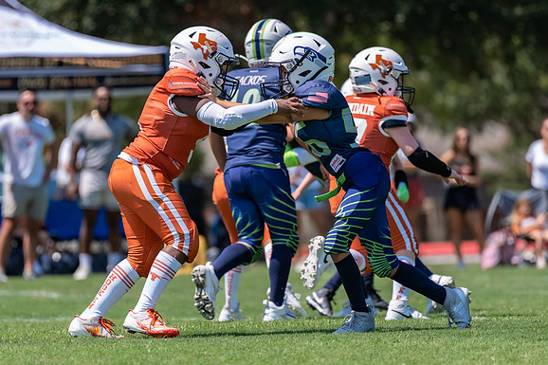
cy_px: 195
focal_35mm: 368
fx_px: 5600
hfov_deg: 5.6
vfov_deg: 3.7
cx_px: 245
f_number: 2.8
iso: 100
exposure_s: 1/1600
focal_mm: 200
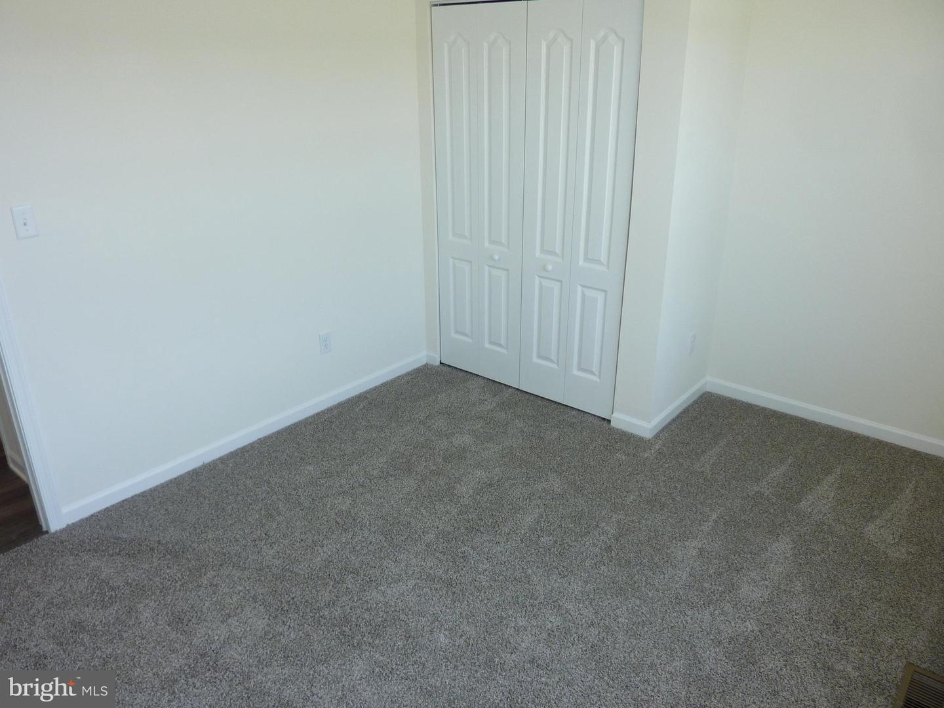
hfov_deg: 69.4
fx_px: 682
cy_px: 354
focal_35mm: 25
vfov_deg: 54.9
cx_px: 472
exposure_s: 1/60
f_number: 3.3
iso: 100
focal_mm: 4.1
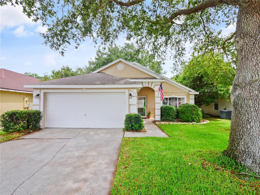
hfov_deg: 102.1
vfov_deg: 85.7
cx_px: 130
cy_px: 98
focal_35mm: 14
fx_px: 105
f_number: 7.1
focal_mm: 7
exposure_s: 1/320
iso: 200
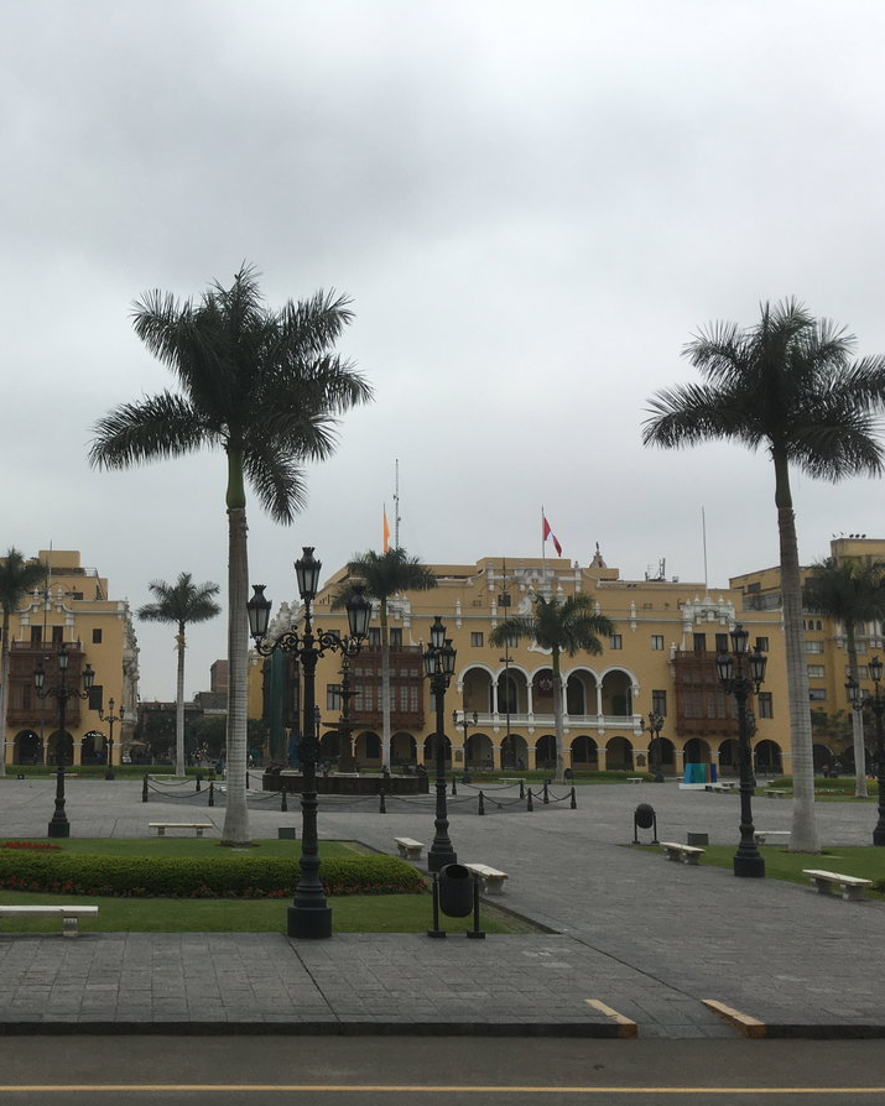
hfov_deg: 38.0
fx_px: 1244
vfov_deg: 47.9
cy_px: 553
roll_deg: -0.5
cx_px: 201
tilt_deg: +7.0
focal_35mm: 38
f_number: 2.2
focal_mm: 4.15
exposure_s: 1/1709
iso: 25
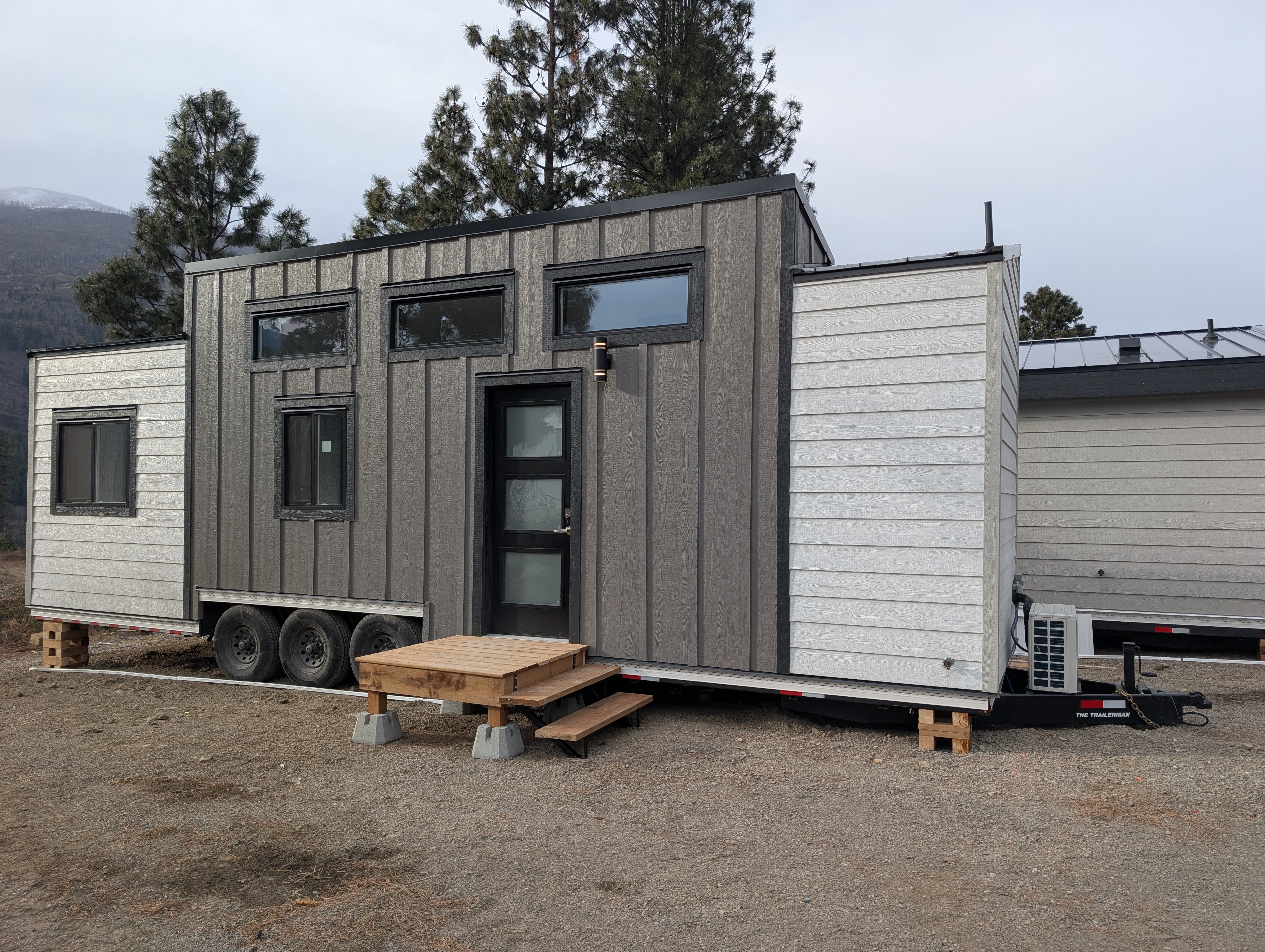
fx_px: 878
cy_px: 476
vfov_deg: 56.9
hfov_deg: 71.5
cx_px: 632
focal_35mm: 24
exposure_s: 1/458
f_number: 1.68
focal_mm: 6.9
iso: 23
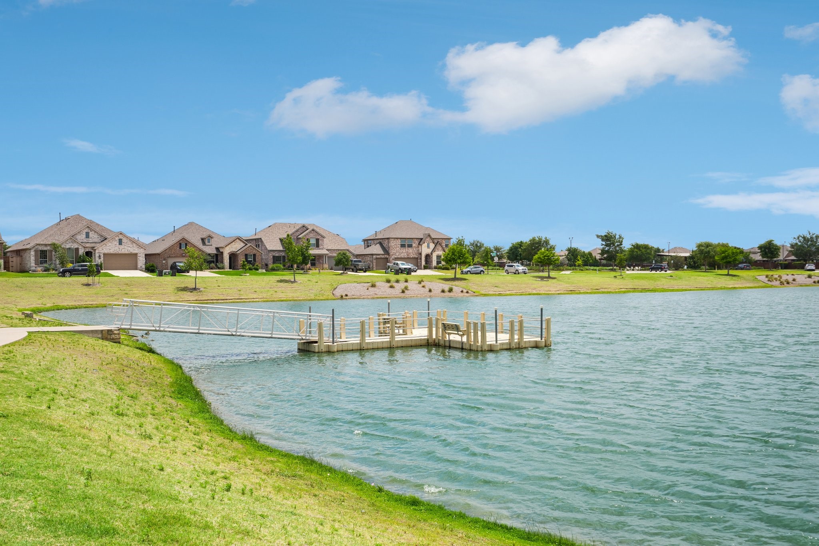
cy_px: 273
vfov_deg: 37.8
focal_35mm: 35
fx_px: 796
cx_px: 410
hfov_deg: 54.4
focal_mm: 35
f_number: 8
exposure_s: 1/500
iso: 100
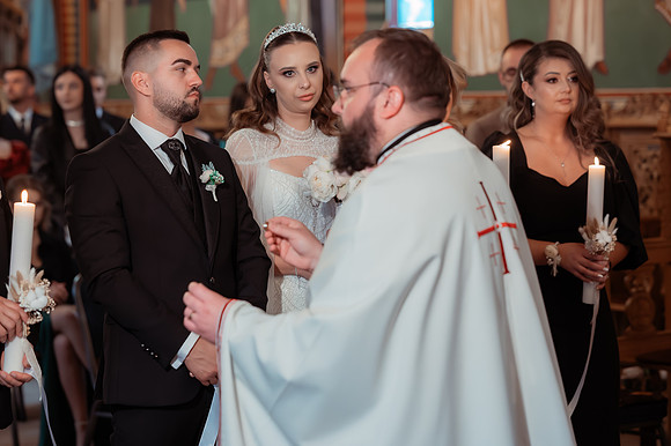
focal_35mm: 92
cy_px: 205
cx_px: 308
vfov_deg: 14.8
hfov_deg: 22.2
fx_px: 1713
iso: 3200
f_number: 2.8
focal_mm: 85
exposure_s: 1/250
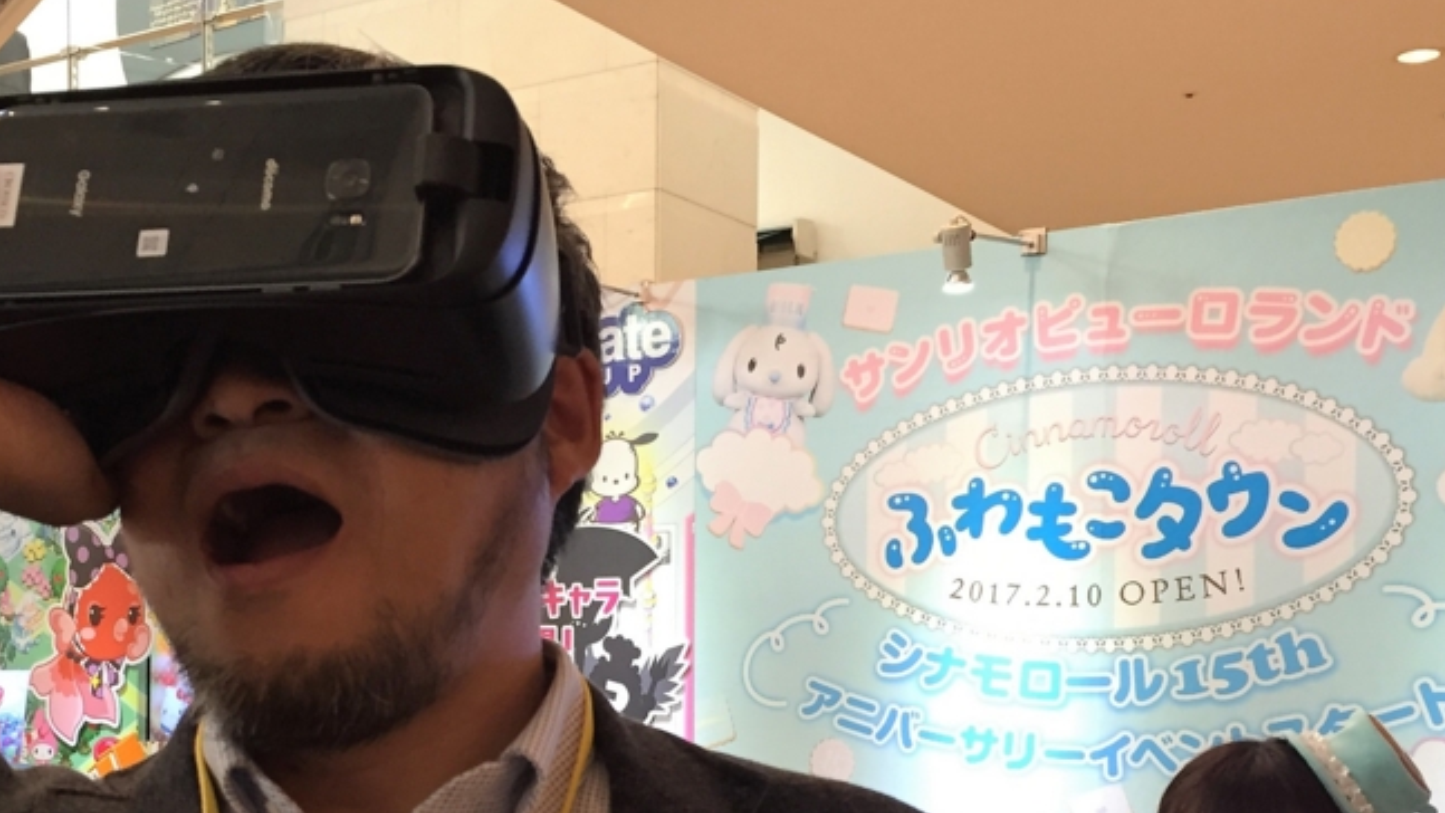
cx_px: 581
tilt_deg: -1.6
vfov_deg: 23.3
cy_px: 737
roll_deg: -1.1
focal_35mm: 50
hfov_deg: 41.1
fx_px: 1916
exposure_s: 1/30
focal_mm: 4.15
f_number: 2.2
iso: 125
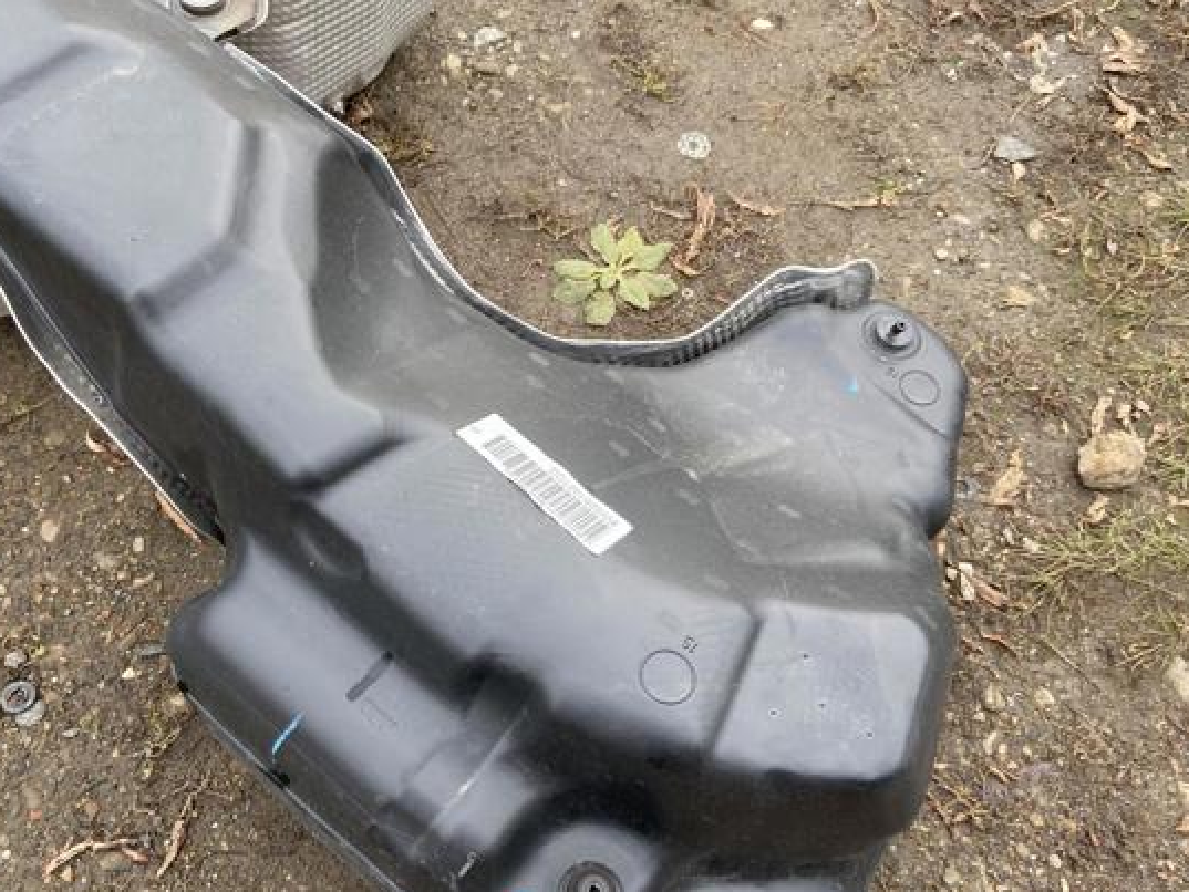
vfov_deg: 45.3
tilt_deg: -67.0
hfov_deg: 58.2
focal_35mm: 31
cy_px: 527
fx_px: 1065
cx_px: 538
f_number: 1.8
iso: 32
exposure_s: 1/126
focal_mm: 4.25
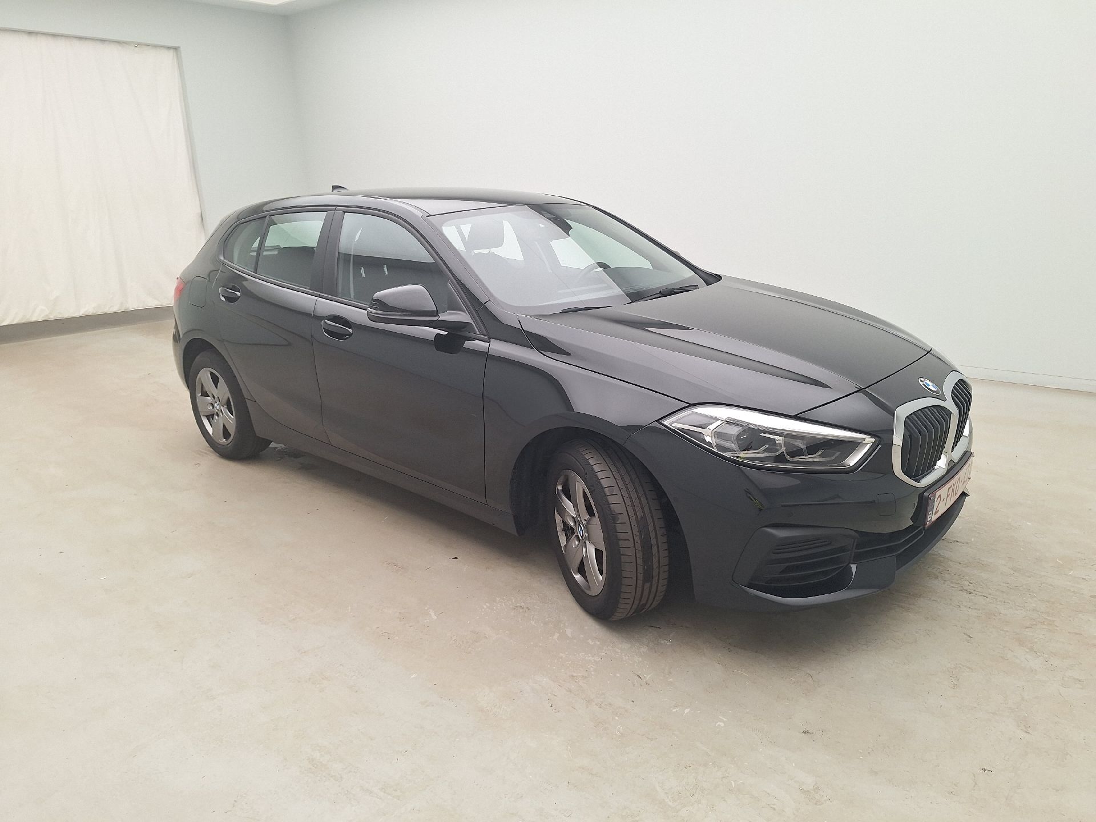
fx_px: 728
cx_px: 548
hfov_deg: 73.9
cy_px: 411
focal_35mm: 23
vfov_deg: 58.9
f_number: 1.8
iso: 50
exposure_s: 1/100
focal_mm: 5.54
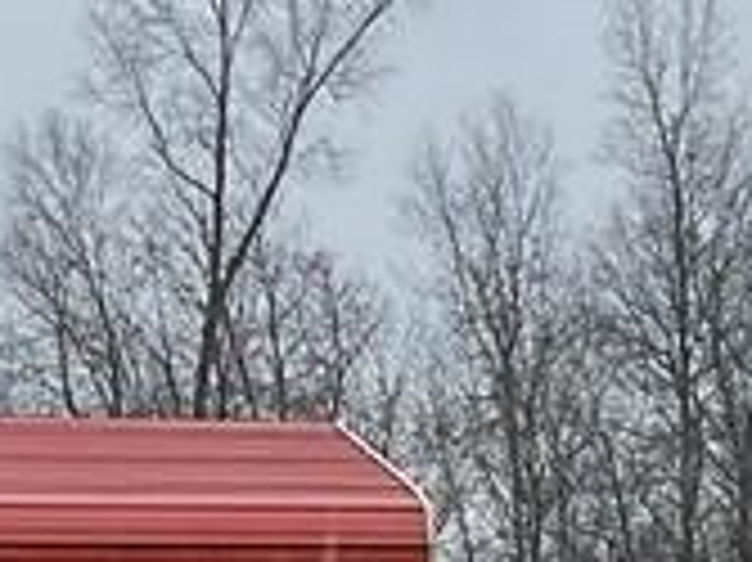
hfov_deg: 11.1
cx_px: 306
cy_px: 575
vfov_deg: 8.3
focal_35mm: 178
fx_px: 3864
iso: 16
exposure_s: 1/683
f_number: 1.8
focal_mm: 3
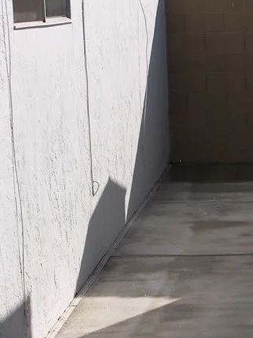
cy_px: 221
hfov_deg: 11.7
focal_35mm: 125
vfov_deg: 15.7
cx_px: 252
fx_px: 1219
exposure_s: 1/1000
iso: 50
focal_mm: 11
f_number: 3.6
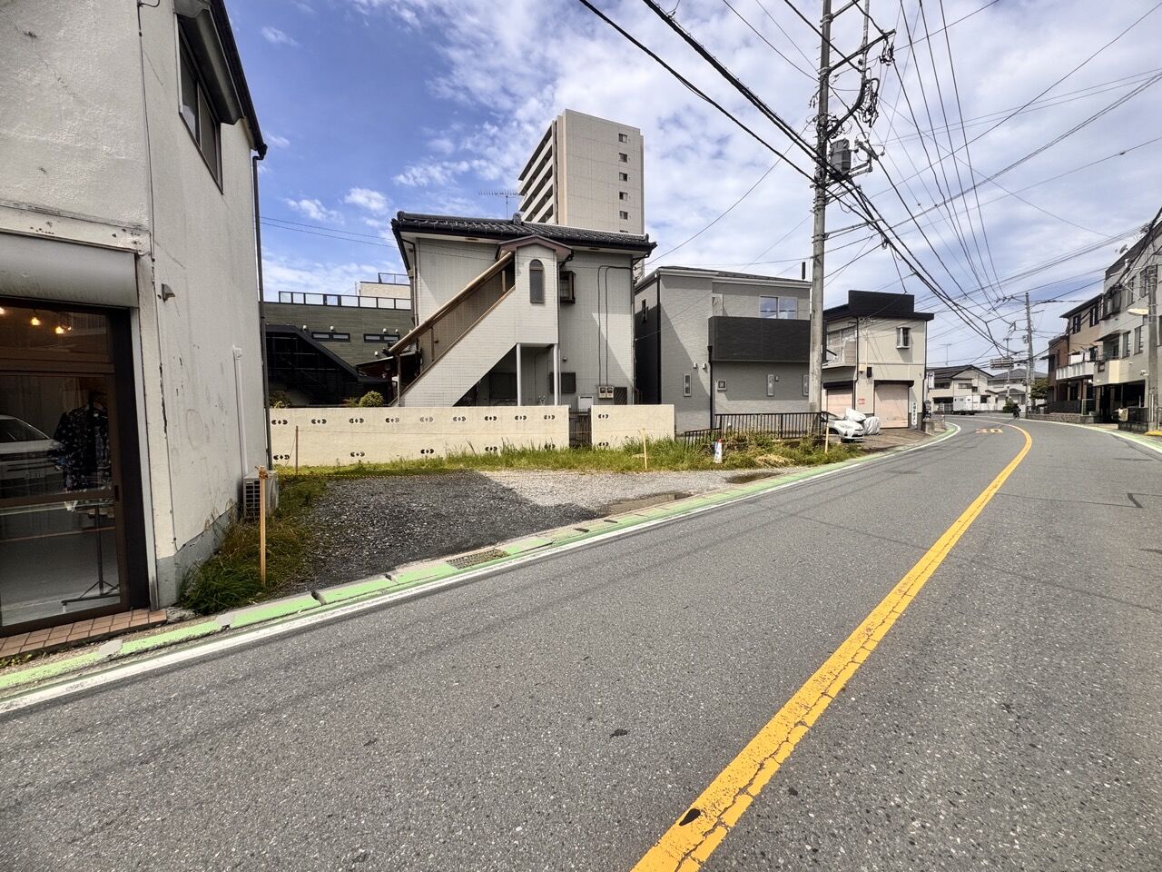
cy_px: 436
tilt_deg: -2.5
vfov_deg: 85.7
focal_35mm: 14
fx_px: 470
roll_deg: +0.5
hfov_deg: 102.1
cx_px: 581
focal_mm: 2.22
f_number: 2.2
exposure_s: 1/1637
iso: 40
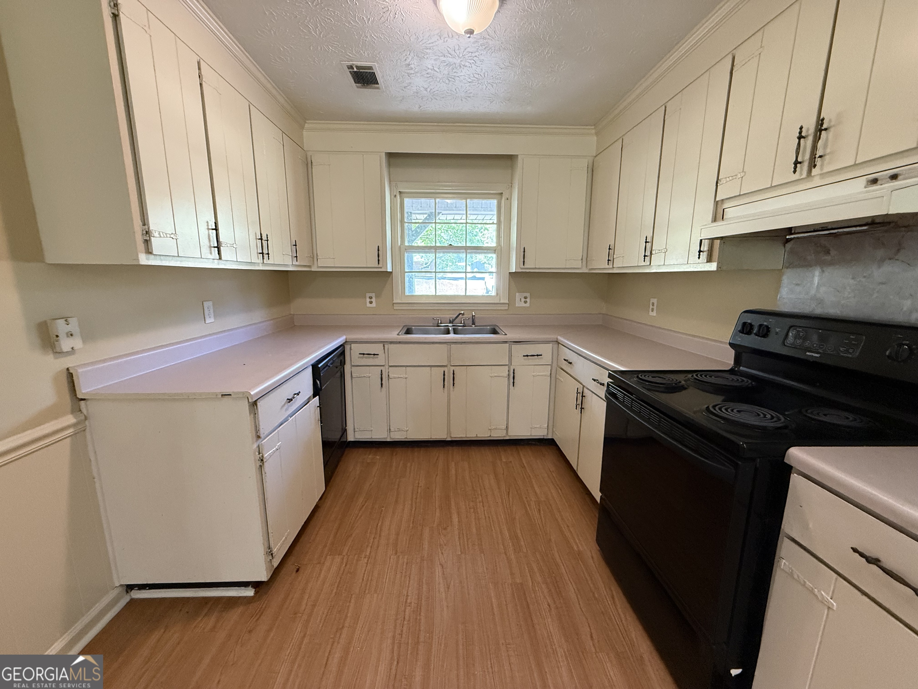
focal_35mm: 14
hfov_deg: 102.1
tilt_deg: -9.4
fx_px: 371
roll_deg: -0.5
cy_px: 344
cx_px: 459
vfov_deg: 85.7
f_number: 2.2
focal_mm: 2.22
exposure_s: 1/60
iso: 500
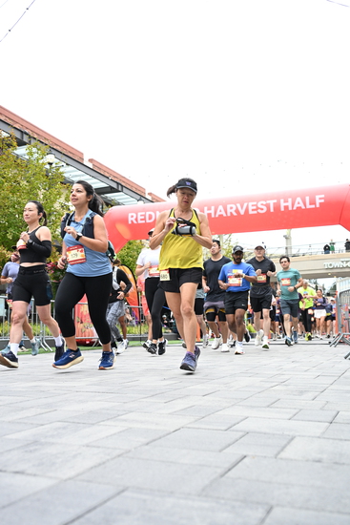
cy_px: 262
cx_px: 175
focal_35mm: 34
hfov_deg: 38.4
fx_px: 503
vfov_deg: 55.1
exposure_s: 1/640
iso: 2000
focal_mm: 34.5
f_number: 4
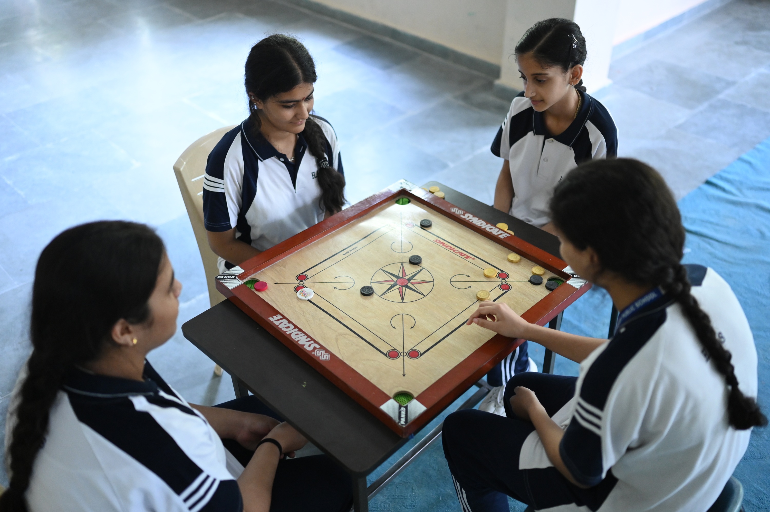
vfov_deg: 37.8
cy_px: 256
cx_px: 385
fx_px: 748
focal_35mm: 35
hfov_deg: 54.5
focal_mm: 35
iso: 3200
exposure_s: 1/250
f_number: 1.8
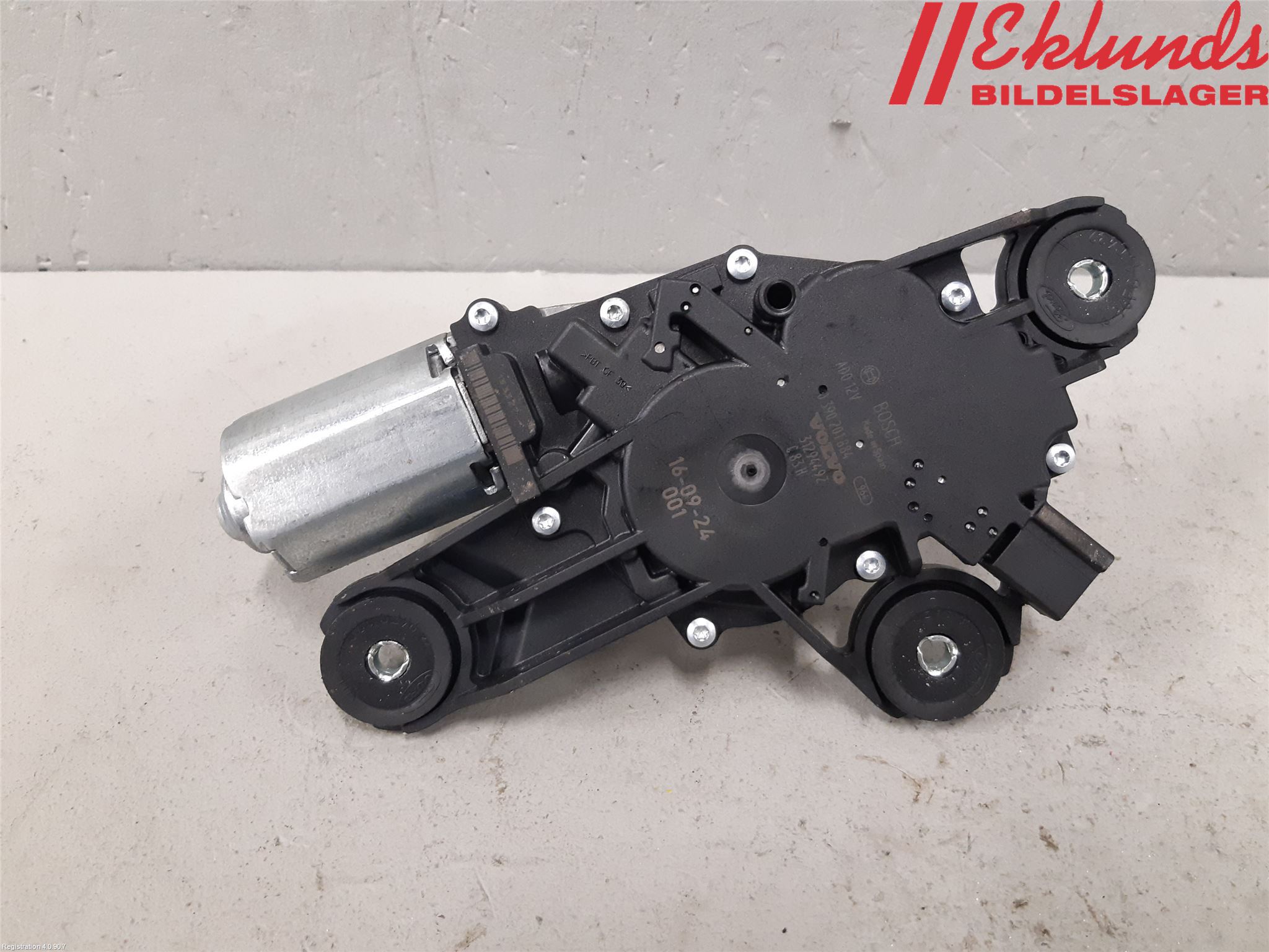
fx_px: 953
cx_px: 634
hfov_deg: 67.3
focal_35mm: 26
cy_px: 476
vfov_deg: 53.1
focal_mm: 3.93
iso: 250
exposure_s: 1/50
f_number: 1.7
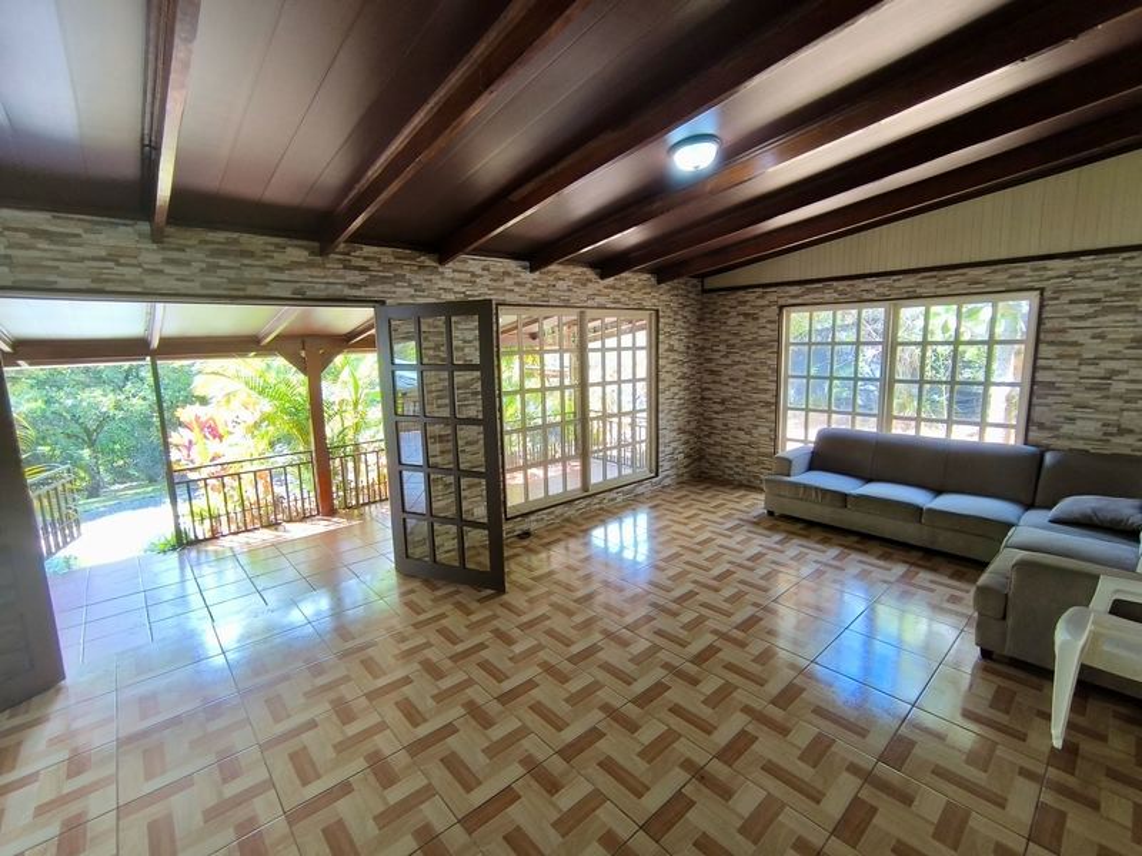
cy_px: 428
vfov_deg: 78.1
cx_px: 571
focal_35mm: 16
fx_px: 528
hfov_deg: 94.5
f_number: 2.2
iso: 100
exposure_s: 1/50
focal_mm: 1.65
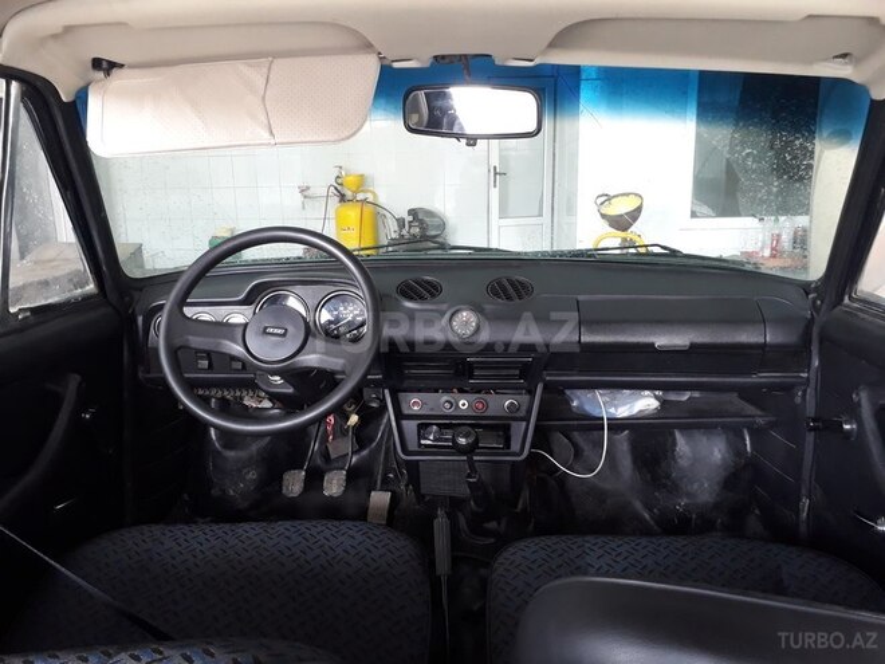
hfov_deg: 65.3
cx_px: 442
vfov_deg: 51.4
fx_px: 690
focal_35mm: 27
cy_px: 332
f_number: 1.9
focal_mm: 3.6
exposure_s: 1/25
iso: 160
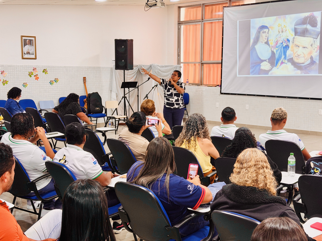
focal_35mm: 48
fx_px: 446
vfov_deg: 30.3
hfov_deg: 39.7
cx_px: 161
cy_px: 120
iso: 250
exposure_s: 1/59
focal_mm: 6.76
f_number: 1.78
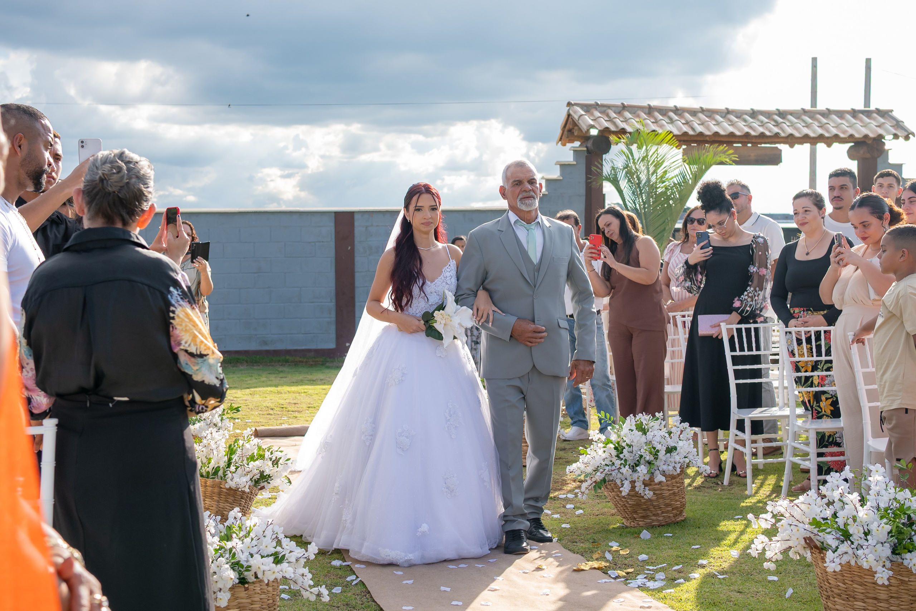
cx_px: 458
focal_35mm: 55
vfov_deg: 24.8
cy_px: 306
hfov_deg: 36.5
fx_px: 1391
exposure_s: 1/800
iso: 200
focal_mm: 35
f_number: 4.5
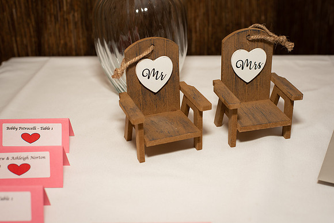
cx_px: 167
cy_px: 112
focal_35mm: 50
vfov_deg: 27.0
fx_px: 464
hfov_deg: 39.6
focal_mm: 50
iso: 320
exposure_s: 1/200
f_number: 5.6
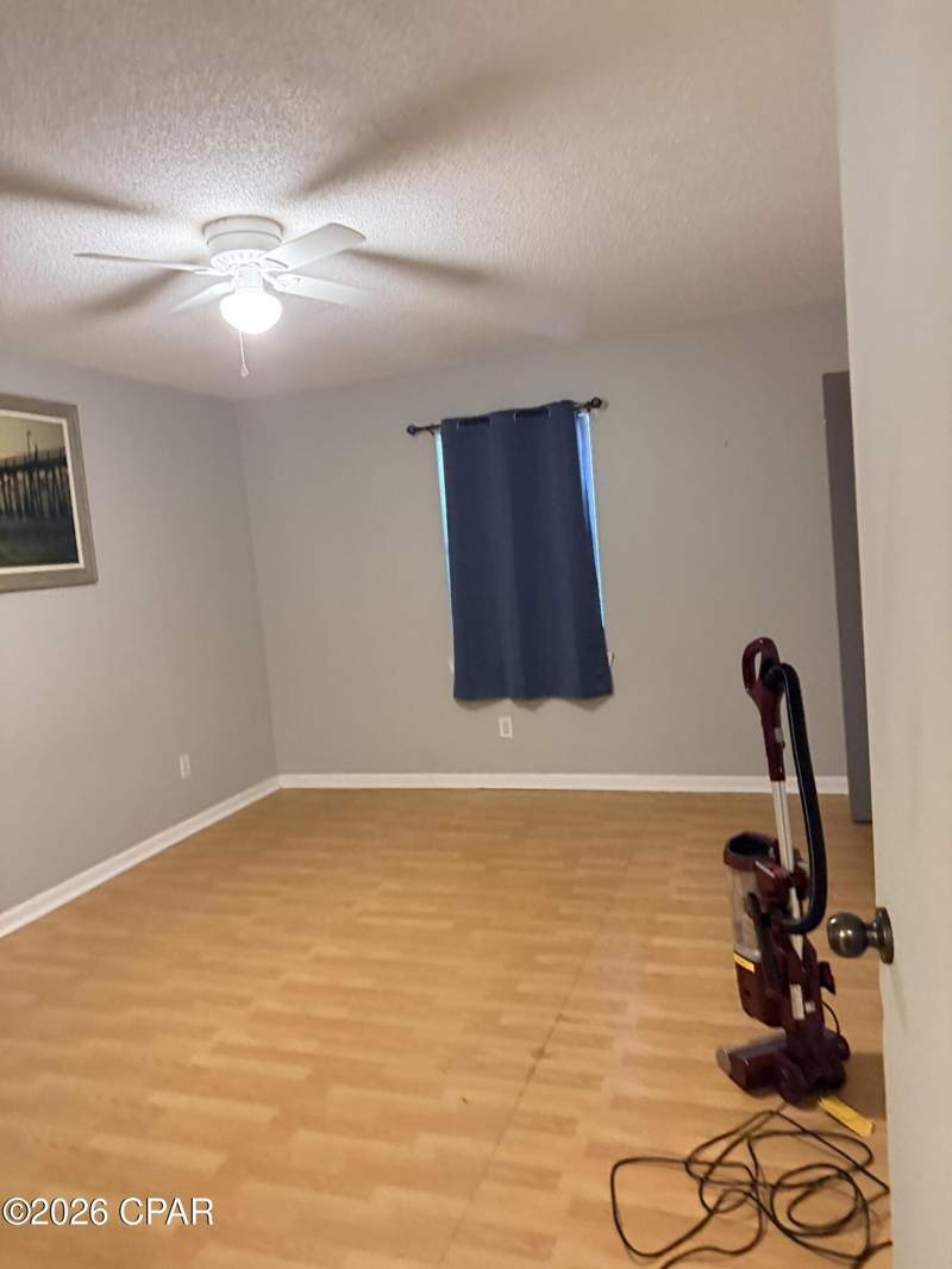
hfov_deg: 56.8
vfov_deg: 71.6
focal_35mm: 24
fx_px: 880
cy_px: 634
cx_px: 476
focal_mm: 6.76
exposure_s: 1/40
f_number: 1.78
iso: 800
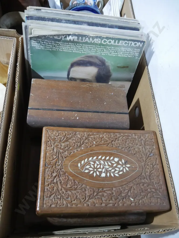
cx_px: 90
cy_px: 119
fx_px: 207
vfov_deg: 60.0
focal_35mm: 30
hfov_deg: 46.8
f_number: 3.6
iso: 2500
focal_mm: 15
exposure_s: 1/60
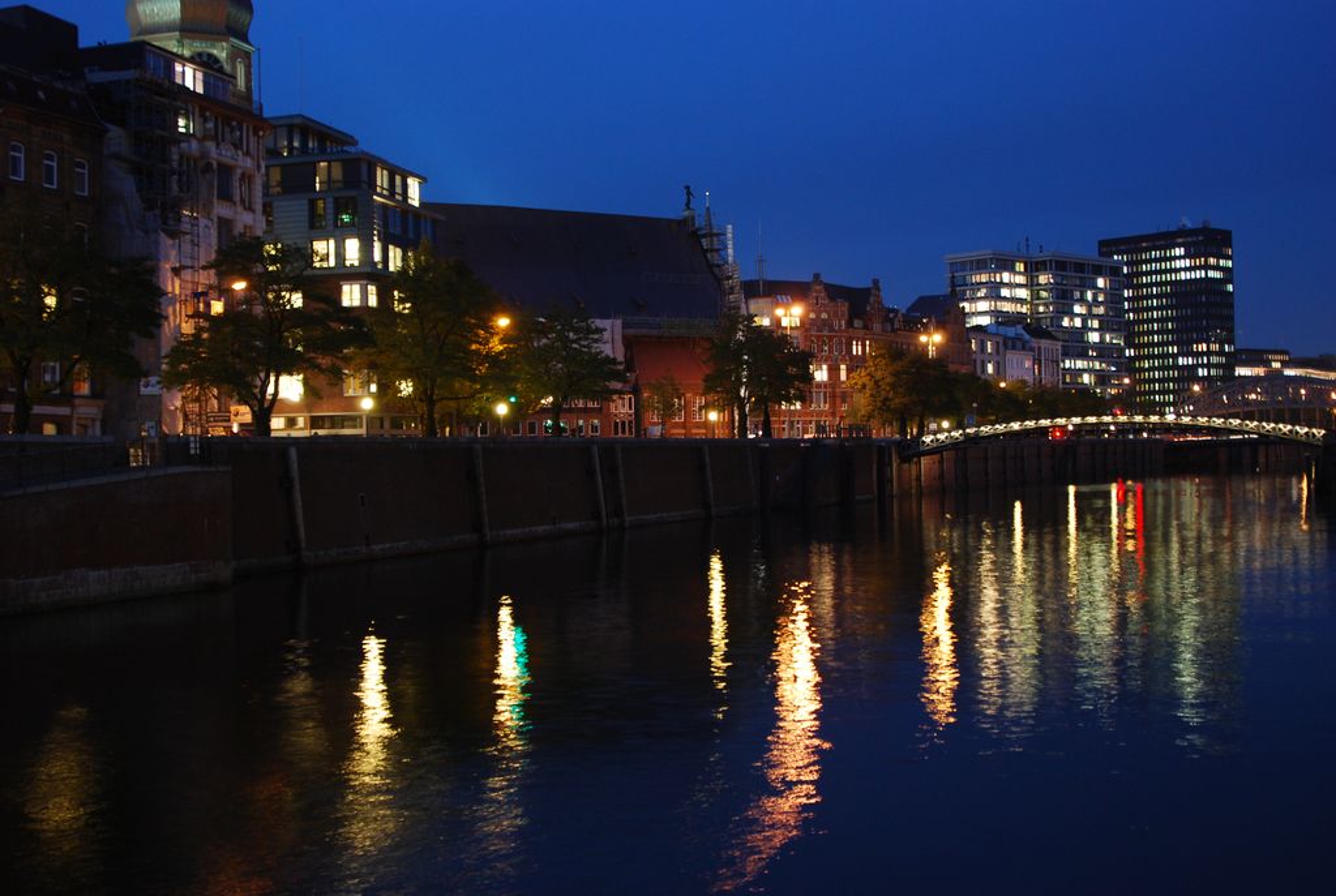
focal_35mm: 42
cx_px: 668
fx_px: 1562
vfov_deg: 32.0
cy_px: 448
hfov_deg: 46.3
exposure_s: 1
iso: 400
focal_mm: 28
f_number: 4
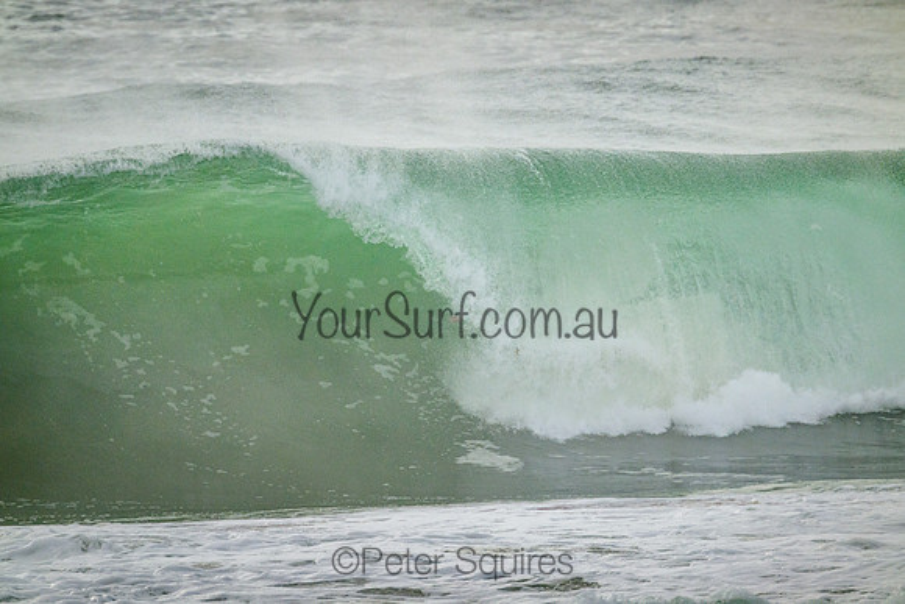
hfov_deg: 2.6
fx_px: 20115
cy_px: 302
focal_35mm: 800
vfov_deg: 1.7
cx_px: 452
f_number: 11
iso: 2000
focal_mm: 800
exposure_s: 1/2500
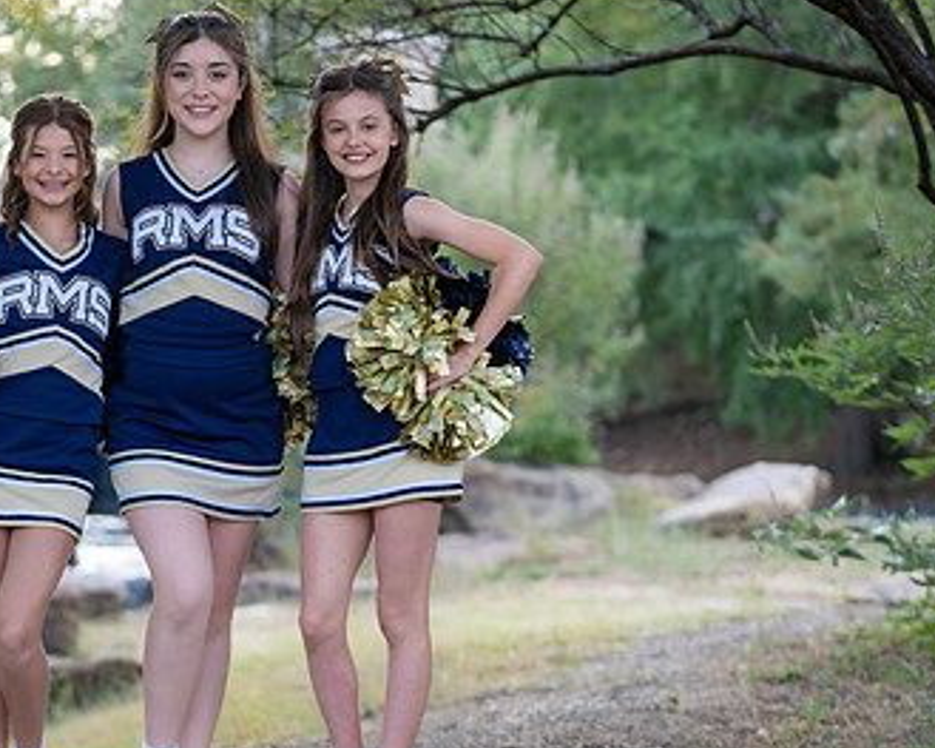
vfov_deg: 11.5
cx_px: 207
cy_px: 422
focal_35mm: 134
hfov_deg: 14.3
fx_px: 3707
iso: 320
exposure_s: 1/320
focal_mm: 81
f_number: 2.8
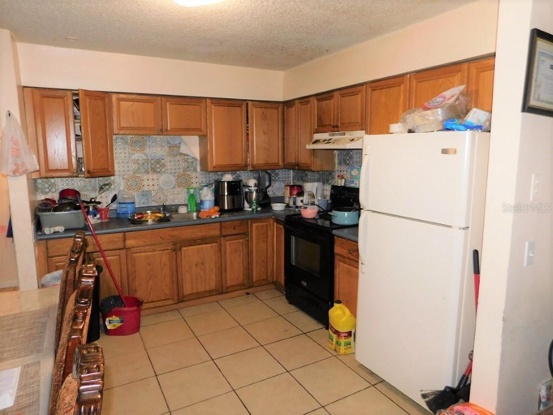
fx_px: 367
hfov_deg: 73.9
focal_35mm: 23
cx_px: 276
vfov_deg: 58.9
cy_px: 208
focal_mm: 4
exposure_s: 1/30
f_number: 3
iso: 200
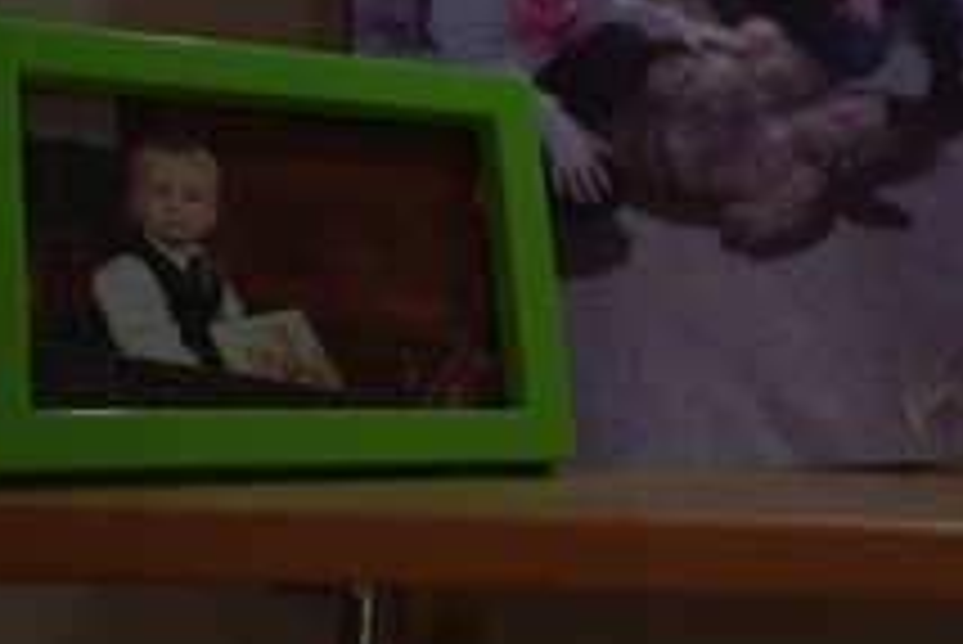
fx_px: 2302
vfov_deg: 15.7
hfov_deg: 23.1
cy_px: 83
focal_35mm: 86
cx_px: 828
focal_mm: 46
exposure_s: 1/100
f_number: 2.8
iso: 1000
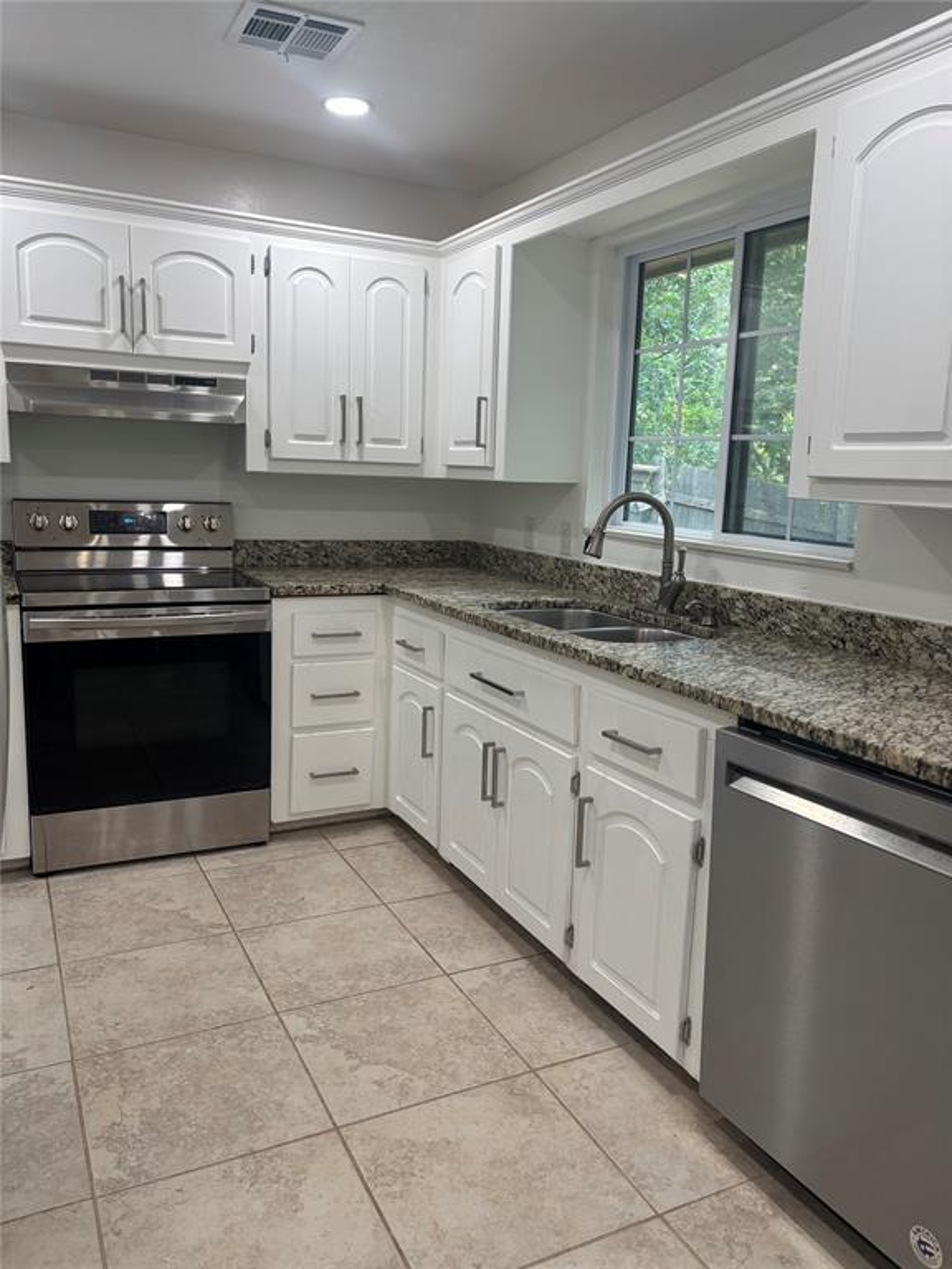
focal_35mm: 26
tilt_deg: -9.5
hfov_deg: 53.1
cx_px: 476
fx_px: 953
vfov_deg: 67.3
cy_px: 634
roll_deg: -2.2
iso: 125
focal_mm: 5.96
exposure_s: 1/120
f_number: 1.6
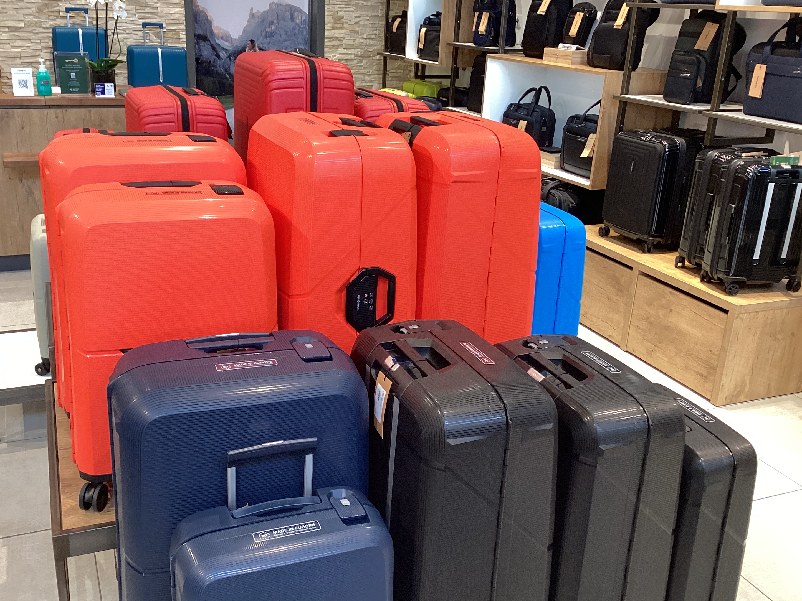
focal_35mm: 35
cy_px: 316
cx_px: 376
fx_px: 811
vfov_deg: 40.7
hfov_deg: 52.6
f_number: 2.4
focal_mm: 3.3
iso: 100
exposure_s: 1/50
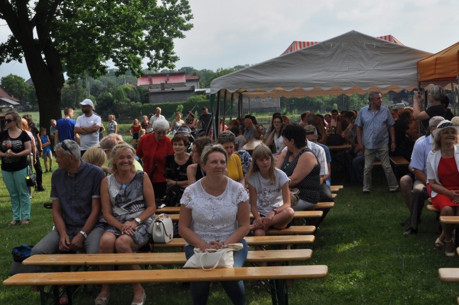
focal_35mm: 60
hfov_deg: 33.4
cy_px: 137
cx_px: 215
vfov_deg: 22.5
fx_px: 764
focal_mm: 30
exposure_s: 1/200
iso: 200
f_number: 13
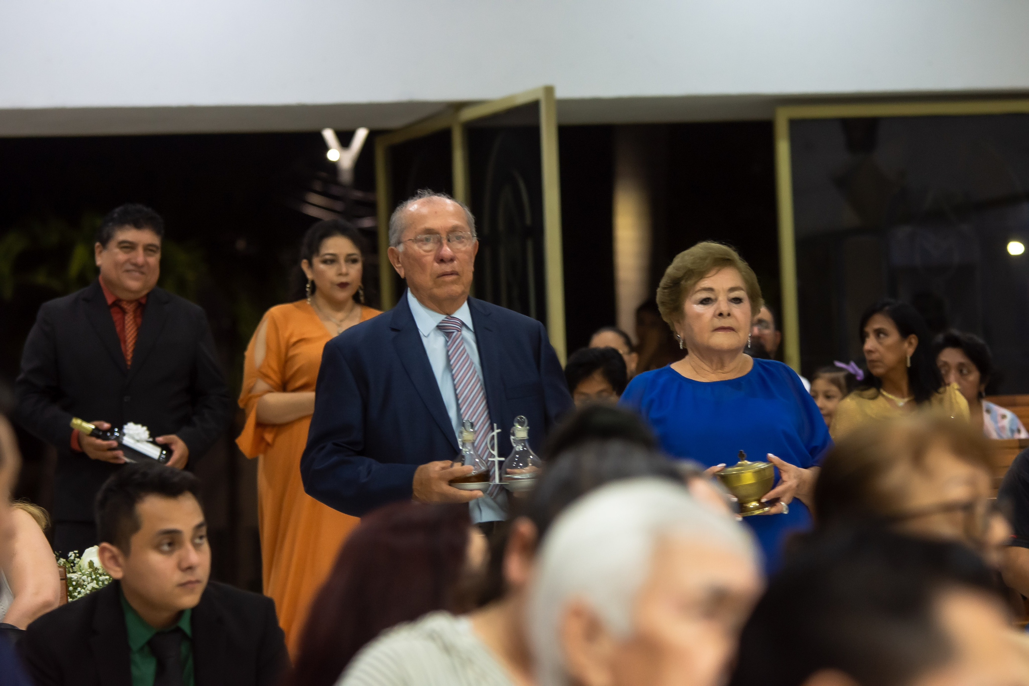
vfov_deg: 7.0
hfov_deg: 10.5
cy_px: 343
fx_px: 5574
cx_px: 514
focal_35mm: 195
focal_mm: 130
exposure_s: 1/125
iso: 1000
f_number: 4.5
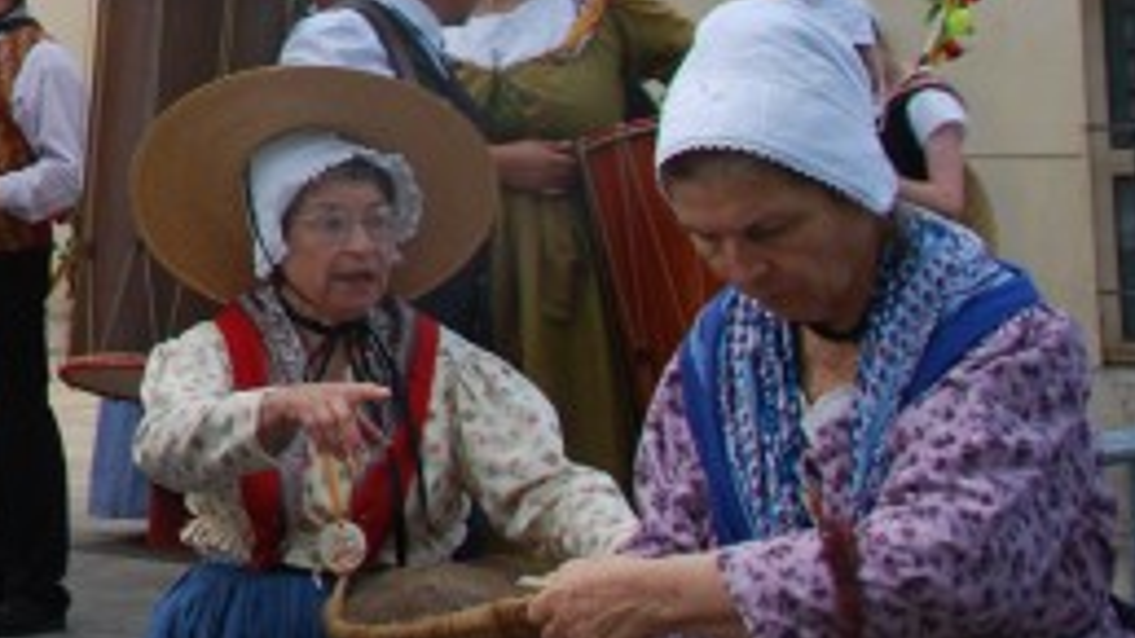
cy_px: -180
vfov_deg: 9.9
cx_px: -796
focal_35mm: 120
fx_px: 3611
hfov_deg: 15.7
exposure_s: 1/125
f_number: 6.3
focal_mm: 22
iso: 100
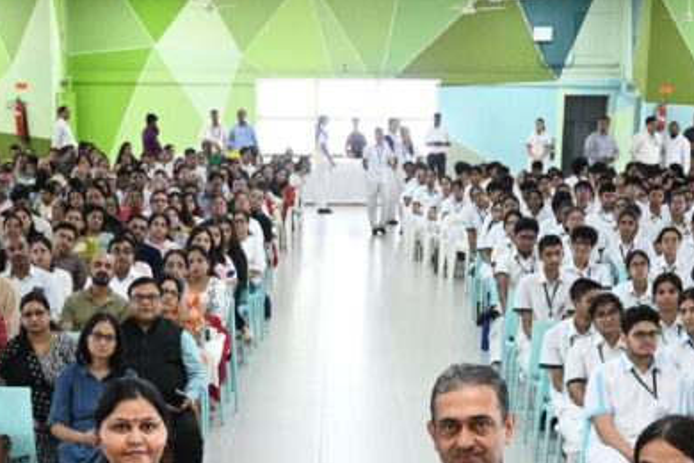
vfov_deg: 14.2
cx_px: 294
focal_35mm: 90
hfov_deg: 22.6
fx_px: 1735
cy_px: 687
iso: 2500
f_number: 3.8
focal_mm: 20
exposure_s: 1/125
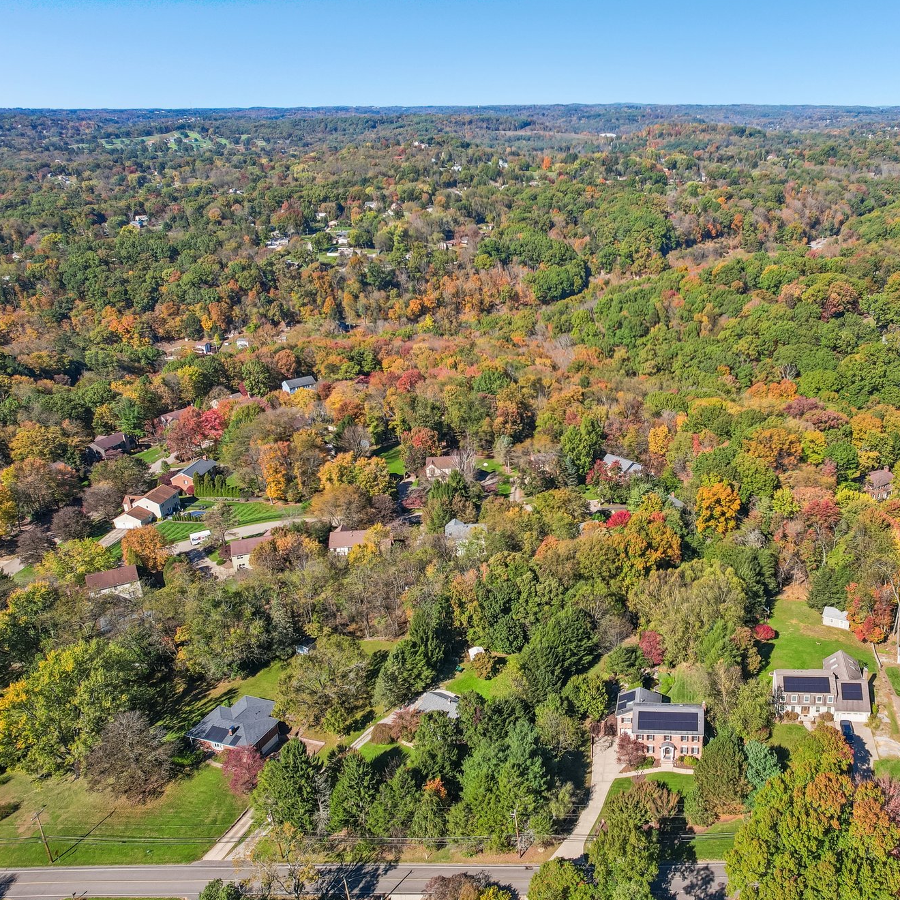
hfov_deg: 53.6
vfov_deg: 55.6
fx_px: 853
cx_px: 652
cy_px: 458
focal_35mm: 29
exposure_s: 1/1500
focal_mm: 8.4
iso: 110
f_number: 2.8
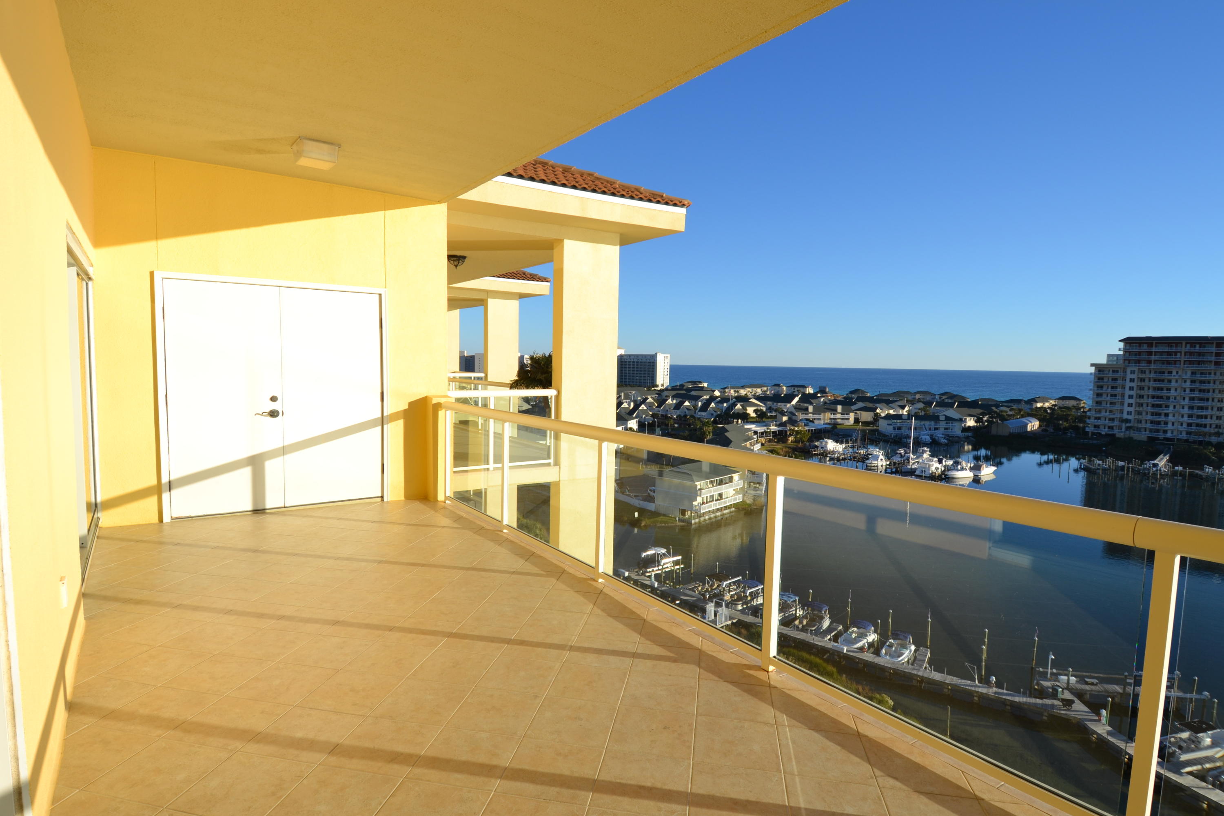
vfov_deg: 67.4
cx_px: 612
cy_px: 408
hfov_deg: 90.0
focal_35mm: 18
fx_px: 612
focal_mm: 12
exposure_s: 1/250
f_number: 8
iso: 100
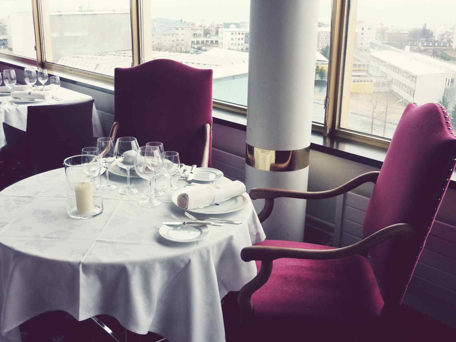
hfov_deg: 46.8
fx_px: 527
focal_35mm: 40
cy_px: 171
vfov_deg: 36.0
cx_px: 228
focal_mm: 6.5
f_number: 3.6
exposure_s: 1/30
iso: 400
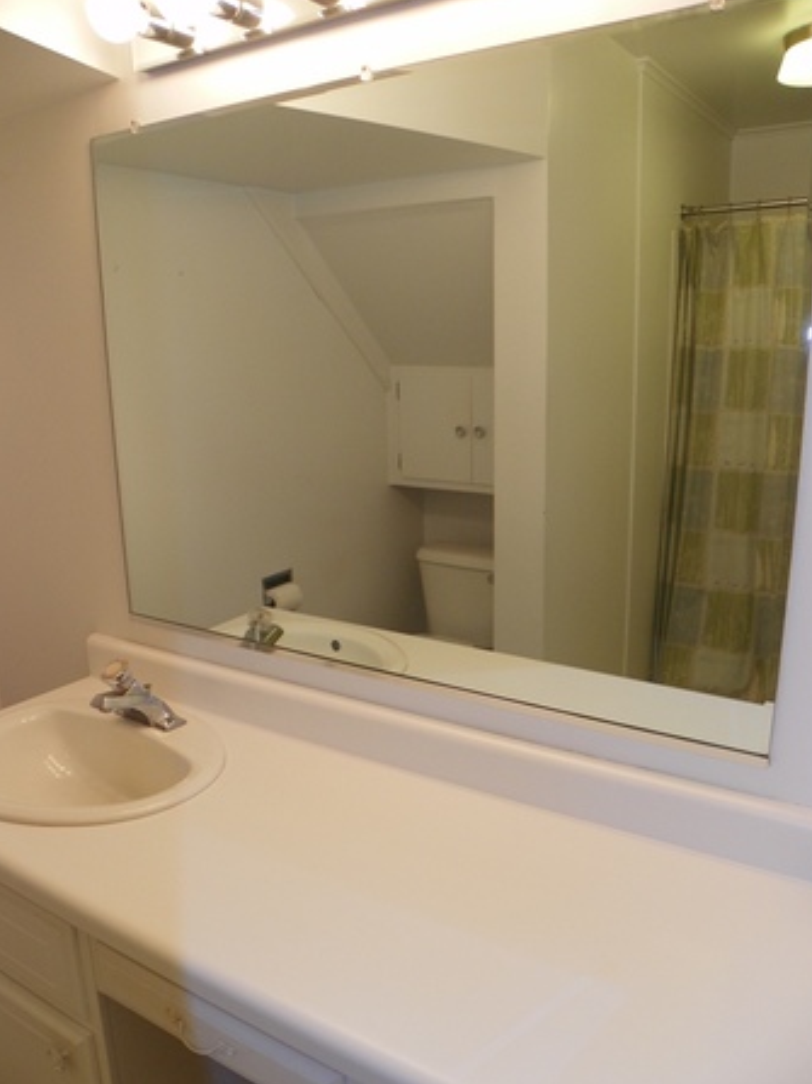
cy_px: 570
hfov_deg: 48.2
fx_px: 907
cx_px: 390
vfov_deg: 61.6
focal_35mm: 29
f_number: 2.8
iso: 80
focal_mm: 4.8
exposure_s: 1/30
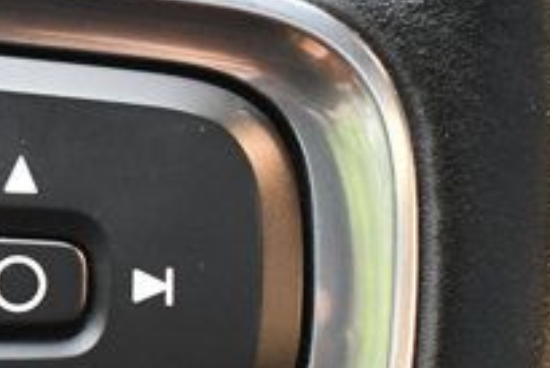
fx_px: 2003
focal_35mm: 131
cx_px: -118
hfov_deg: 15.1
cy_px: 324
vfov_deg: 10.4
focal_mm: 28
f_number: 4.2
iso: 2200
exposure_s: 1/125
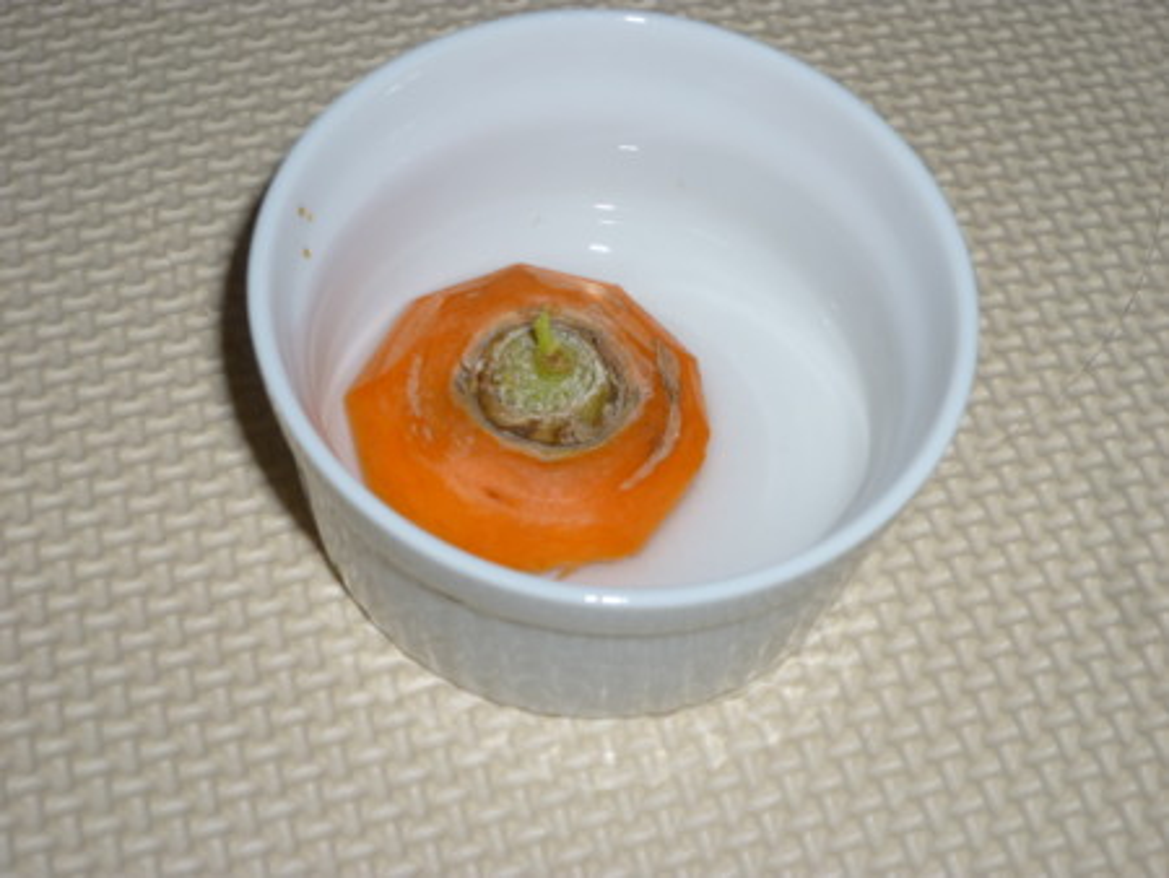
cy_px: 439
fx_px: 1926
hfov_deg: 33.8
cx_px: 584
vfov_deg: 25.7
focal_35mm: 57
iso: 100
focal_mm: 10.1
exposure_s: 1/40
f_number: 4.4
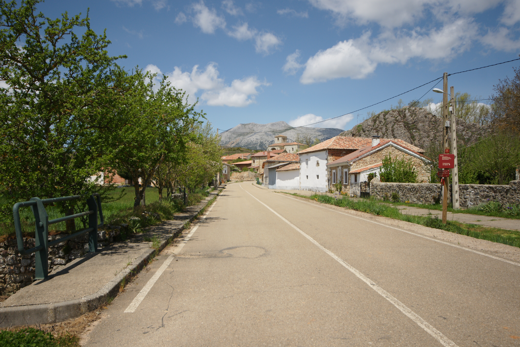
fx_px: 433
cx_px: 260
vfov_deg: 43.6
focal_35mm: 30
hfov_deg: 61.9
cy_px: 174
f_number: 5.6
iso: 200
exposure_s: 1/1250
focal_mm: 20
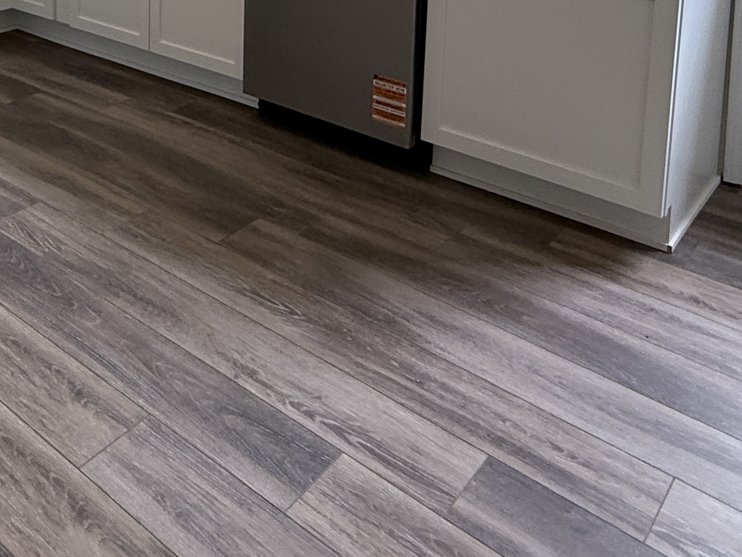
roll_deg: -0.6
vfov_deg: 29.5
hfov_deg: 42.9
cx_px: 114
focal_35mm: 41
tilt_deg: -3.1
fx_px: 879
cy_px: -132
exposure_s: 1/120
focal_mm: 2.22
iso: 125
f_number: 2.2
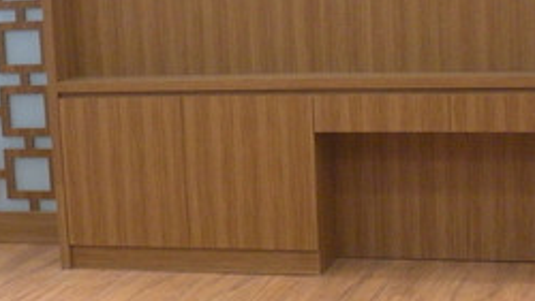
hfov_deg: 22.7
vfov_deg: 12.9
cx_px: 242
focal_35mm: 94
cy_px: 218
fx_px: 1334
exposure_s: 1/20.4
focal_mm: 6.3
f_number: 3.5
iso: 400
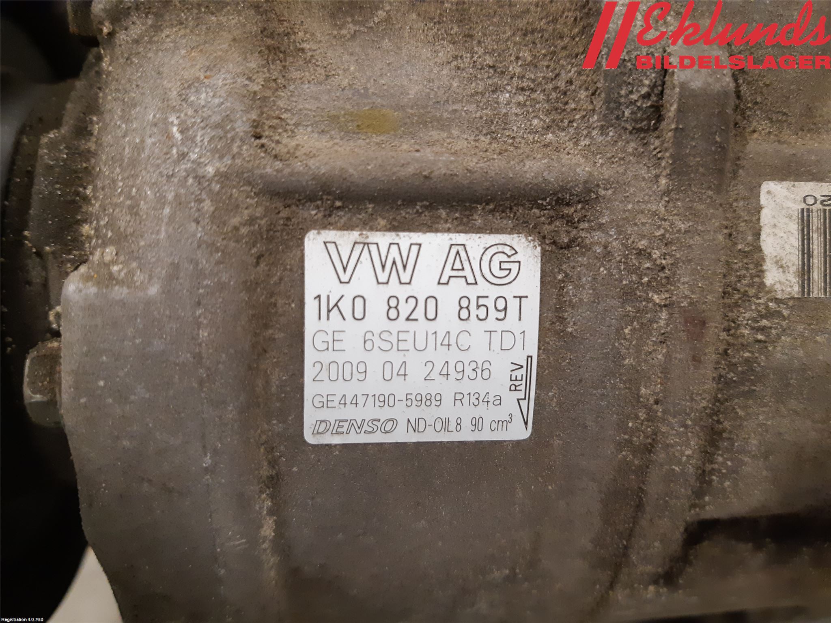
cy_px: 312
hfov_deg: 67.3
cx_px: 416
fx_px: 624
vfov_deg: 53.1
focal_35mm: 26
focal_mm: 3.93
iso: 320
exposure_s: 1/50
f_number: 1.7
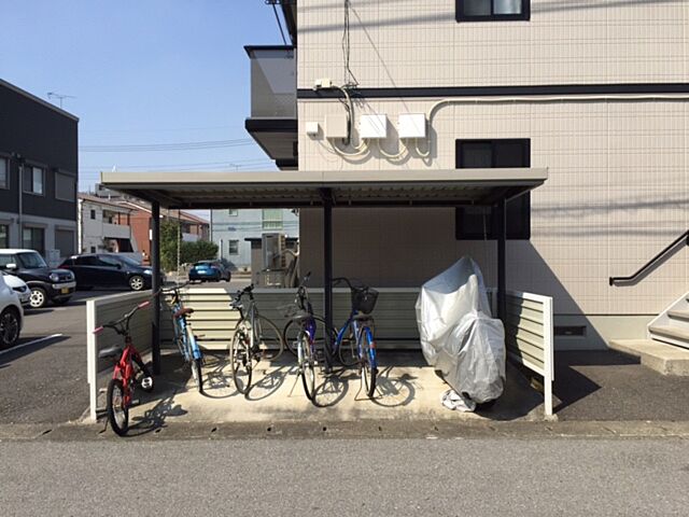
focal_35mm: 29
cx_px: 344
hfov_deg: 61.7
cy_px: 258
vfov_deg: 48.2
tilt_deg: -0.8
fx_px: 577
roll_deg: +0.5
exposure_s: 1/1582
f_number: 2.2
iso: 32
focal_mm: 4.15
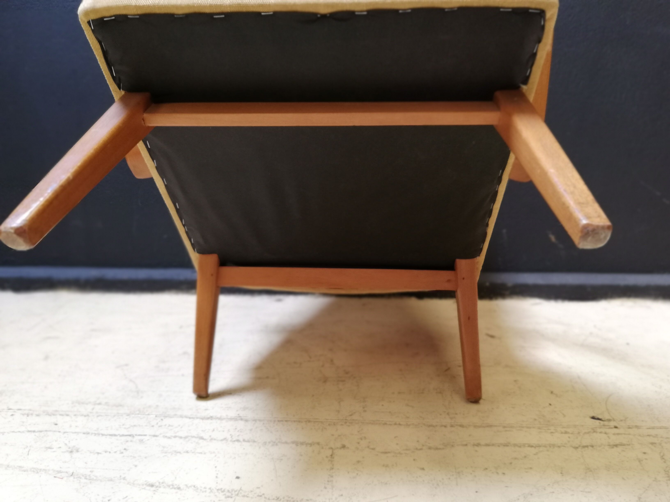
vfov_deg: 53.1
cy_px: 251
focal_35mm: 26
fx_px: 503
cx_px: 335
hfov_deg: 67.3
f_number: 4
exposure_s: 1/50
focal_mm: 3.81
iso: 100
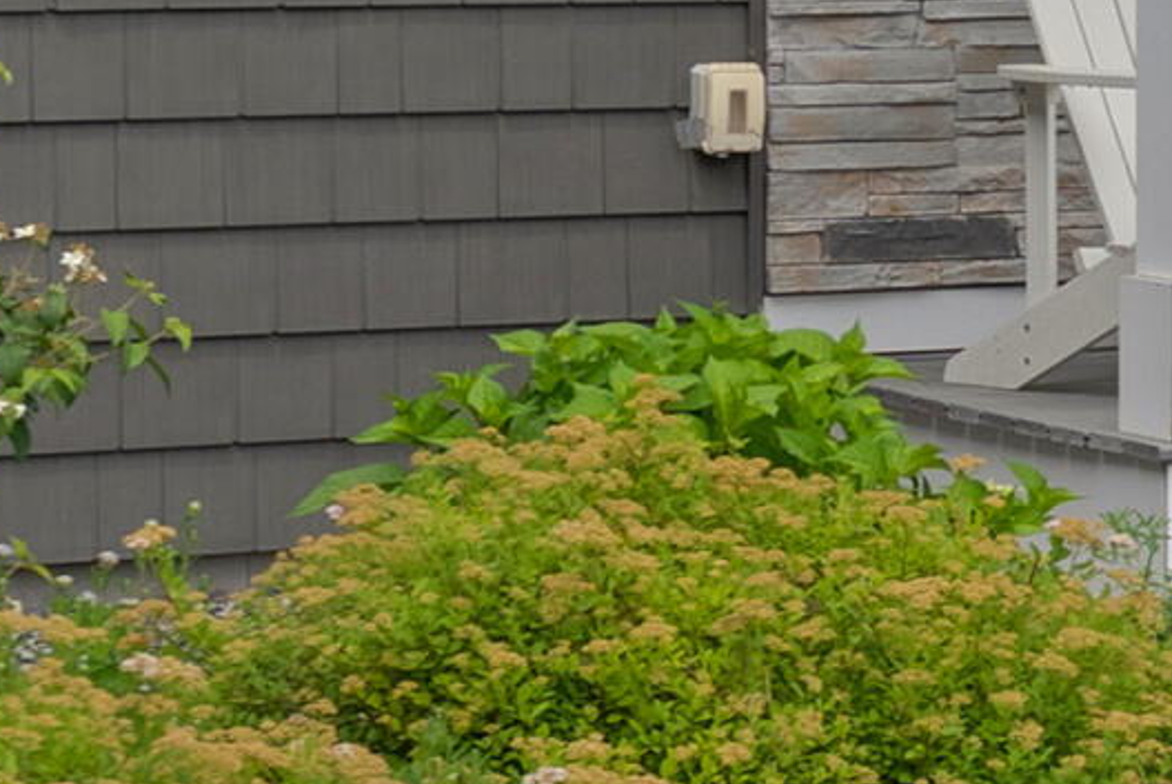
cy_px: -38
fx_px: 6484
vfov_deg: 6.9
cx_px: 2621
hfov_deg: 9.4
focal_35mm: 199
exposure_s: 1/640
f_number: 7.1
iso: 640
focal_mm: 35
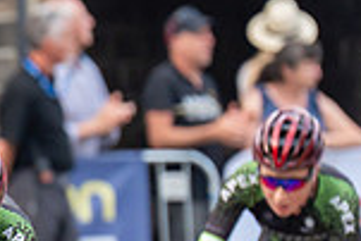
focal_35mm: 1061
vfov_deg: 1.3
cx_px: -456
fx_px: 10649
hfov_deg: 1.9
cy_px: 250
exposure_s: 1/1000
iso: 500
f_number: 3.2
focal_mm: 180
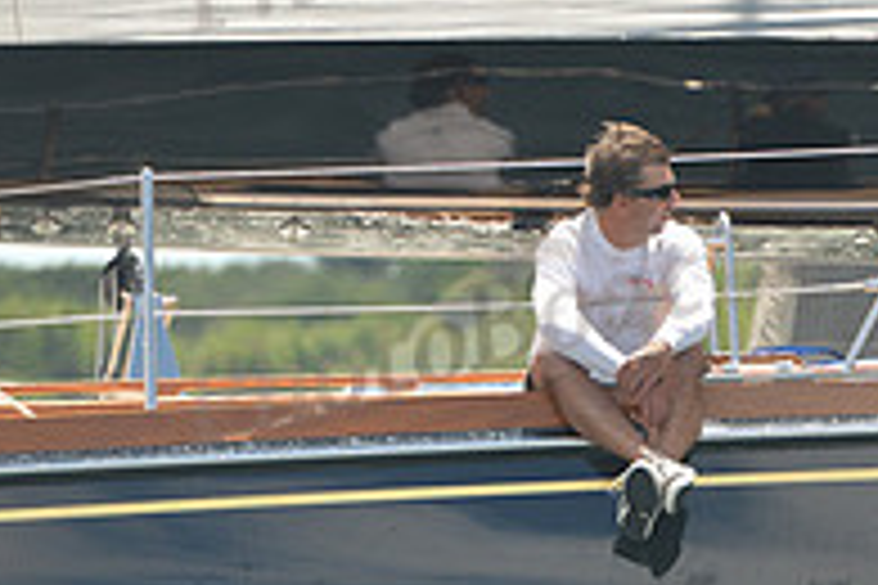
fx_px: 14535
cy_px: 502
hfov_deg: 3.5
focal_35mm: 596
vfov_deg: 2.3
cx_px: 1054
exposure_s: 1/800
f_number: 4.5
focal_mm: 200
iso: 400
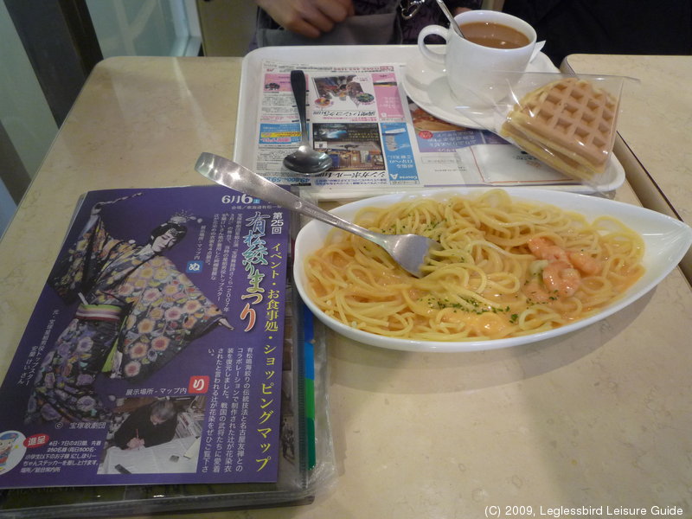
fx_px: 500
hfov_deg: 69.4
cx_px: 346
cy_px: 260
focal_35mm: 25
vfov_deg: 54.9
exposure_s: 1/30
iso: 250
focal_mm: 4.4
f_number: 2.8
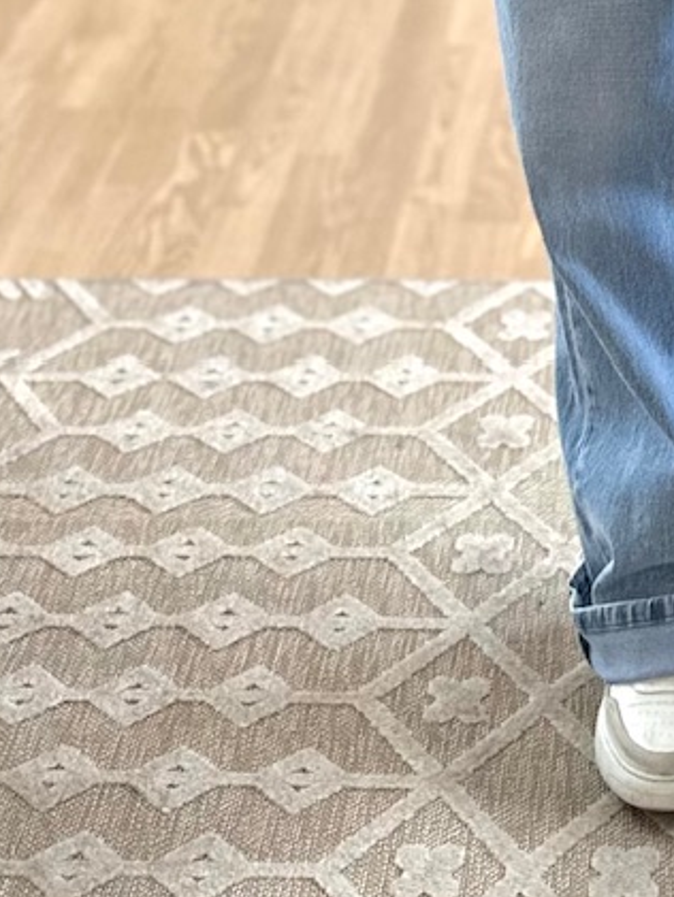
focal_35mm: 73
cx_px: 727
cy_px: -243
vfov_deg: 23.8
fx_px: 1894
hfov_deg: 19.4
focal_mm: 6.86
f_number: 1.78
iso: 250
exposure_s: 1/106
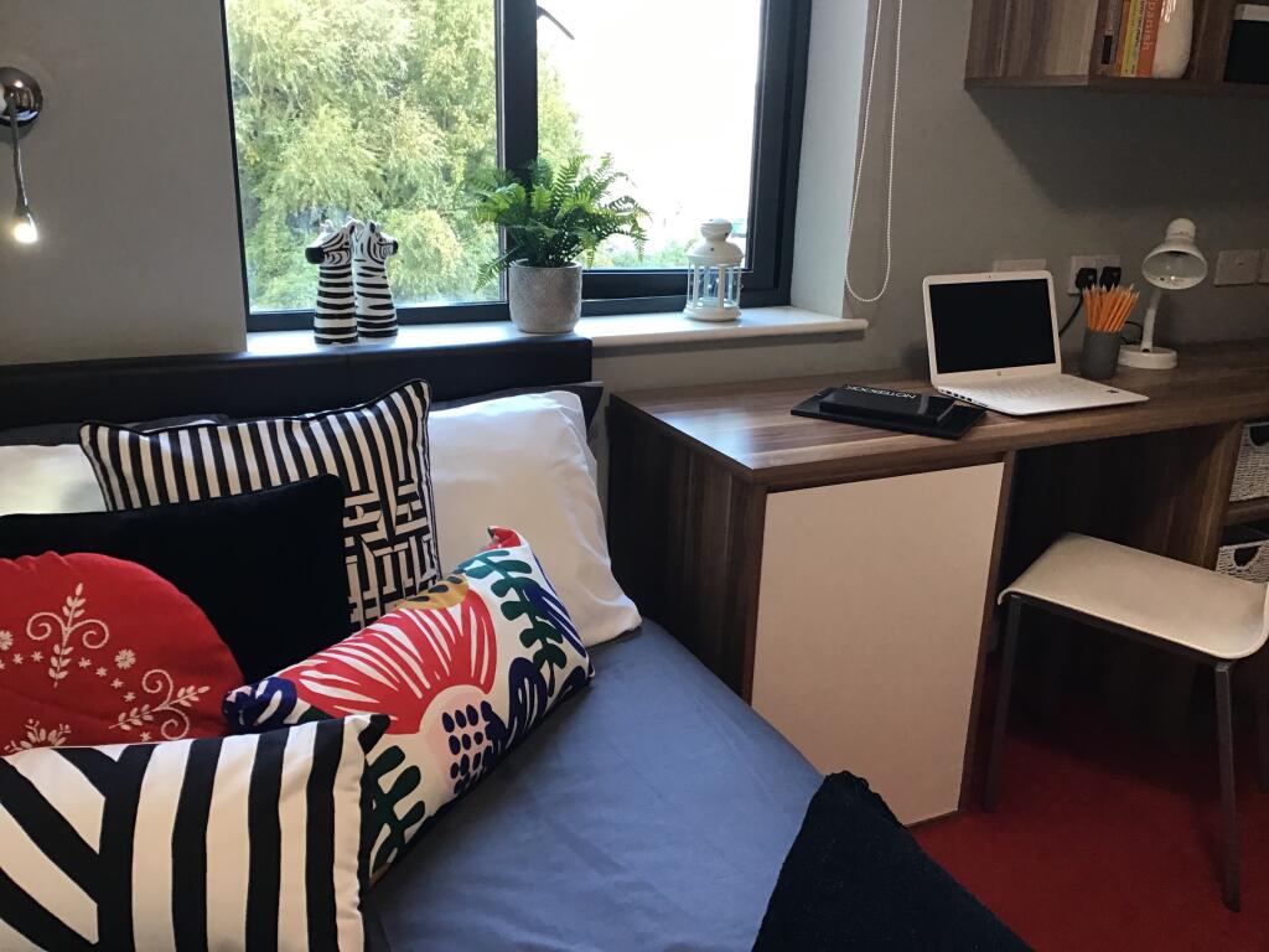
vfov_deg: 45.4
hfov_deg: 58.4
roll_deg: +0.3
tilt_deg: -18.2
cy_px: 476
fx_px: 1136
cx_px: 634
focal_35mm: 31
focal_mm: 3.3
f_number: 2.4
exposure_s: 1/33
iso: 100
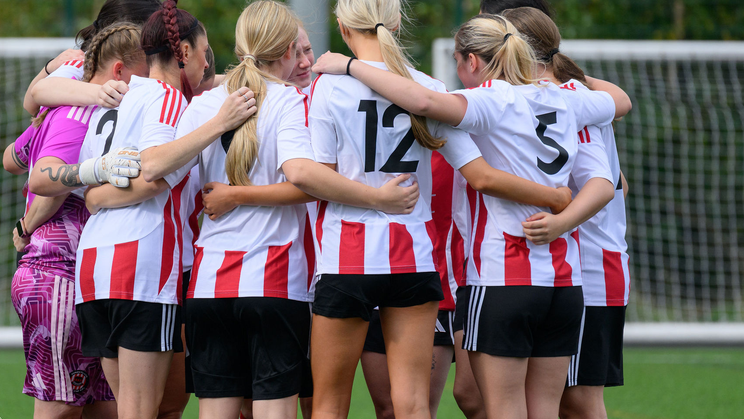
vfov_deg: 2.2
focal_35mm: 559
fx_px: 11029
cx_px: 285
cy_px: 146
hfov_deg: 3.9
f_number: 5.3
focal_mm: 340
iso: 500
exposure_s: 1/1000
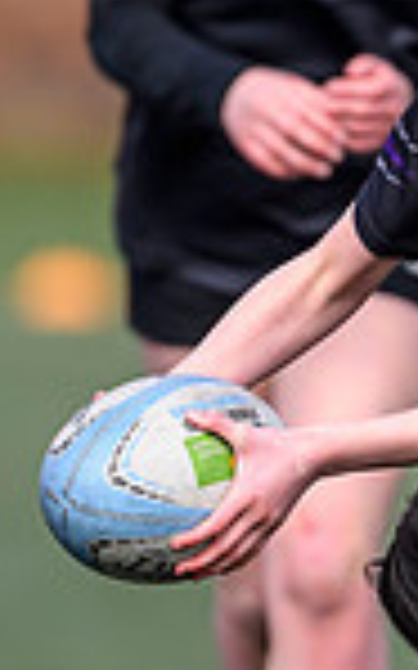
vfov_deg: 1.1
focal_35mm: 1965
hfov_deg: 0.7
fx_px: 35851
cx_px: 783
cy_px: 406
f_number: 3.2
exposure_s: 1/3200
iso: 500
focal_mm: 400
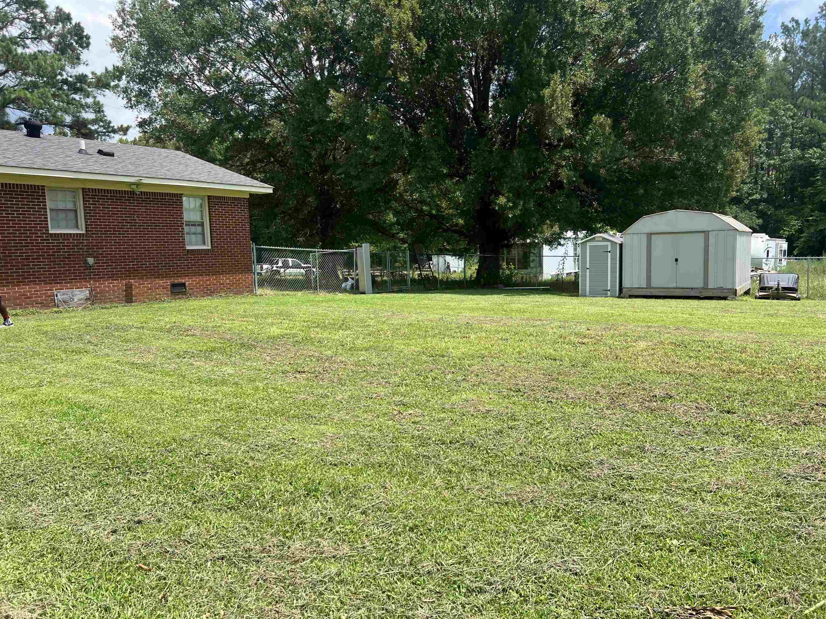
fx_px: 620
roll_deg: +1.4
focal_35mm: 26
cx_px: 413
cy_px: 310
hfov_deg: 67.3
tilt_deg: -5.7
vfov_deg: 53.1
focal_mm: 5.7
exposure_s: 1/2404
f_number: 1.5
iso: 50
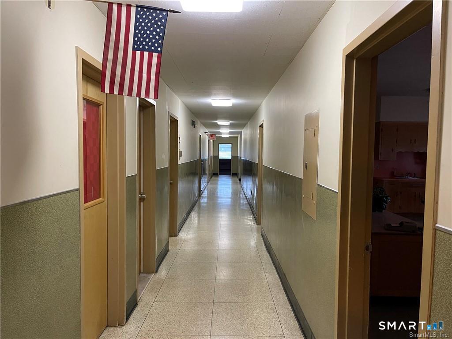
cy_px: 170
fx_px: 339
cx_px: 226
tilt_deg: -4.0
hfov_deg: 67.3
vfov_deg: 53.1
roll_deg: -0.5
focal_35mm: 26
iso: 400
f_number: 1.6
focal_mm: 5.1
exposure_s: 1/60
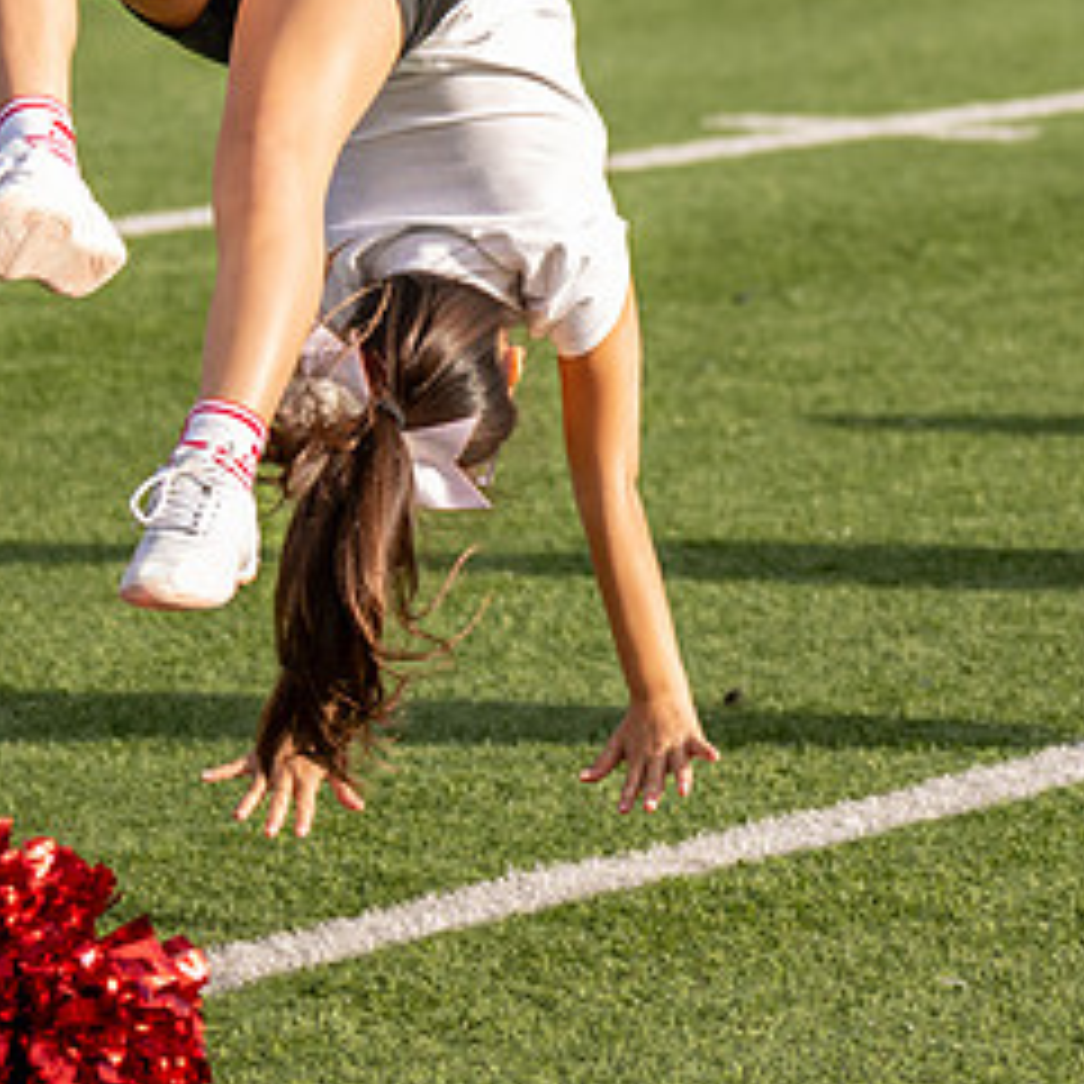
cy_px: 120
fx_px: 10735
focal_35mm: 303
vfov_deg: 5.8
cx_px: 501
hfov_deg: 5.8
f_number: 2.8
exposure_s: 1/3200
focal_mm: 77
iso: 250
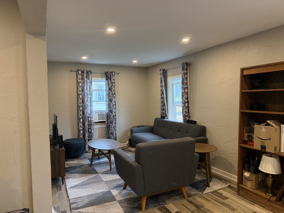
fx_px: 197
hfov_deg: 71.6
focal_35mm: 24
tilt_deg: -0.9
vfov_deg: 56.8
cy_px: 106
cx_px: 142
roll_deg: +1.1
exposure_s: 1/120
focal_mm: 6.76
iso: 400
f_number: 1.78
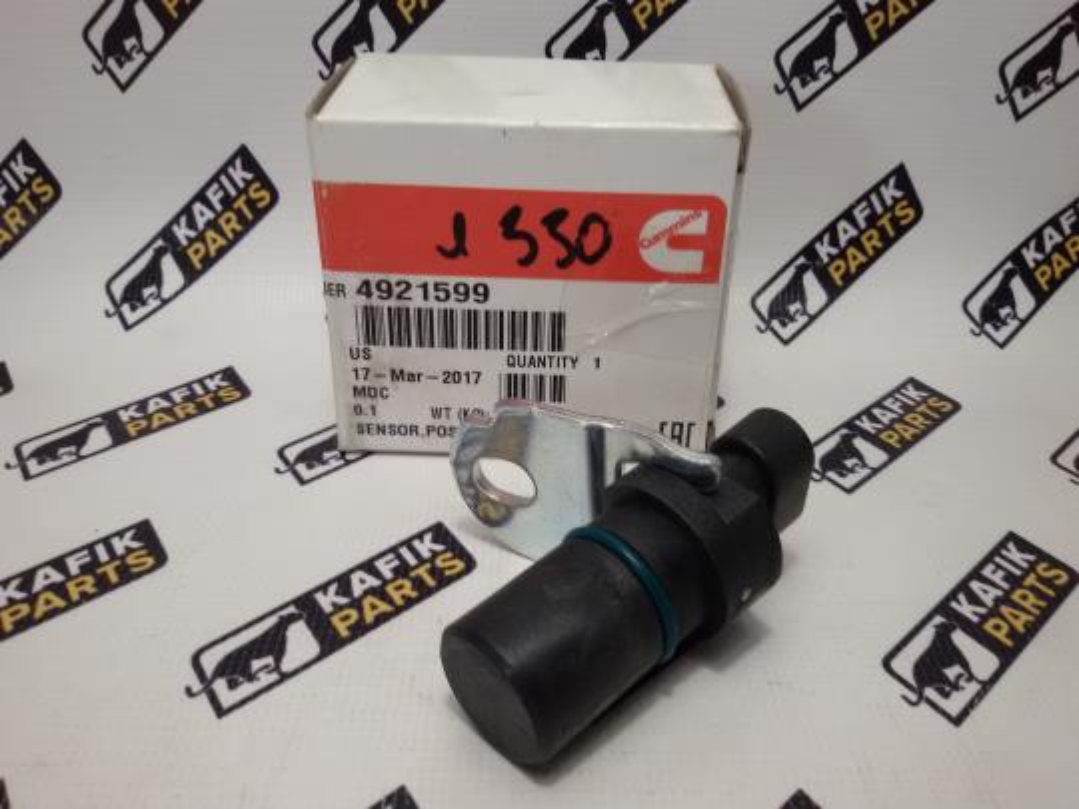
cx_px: 540
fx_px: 966
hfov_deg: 58.4
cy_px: 404
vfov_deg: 45.4
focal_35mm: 31
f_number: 2.4
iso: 50
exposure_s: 1/50
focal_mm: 2.93
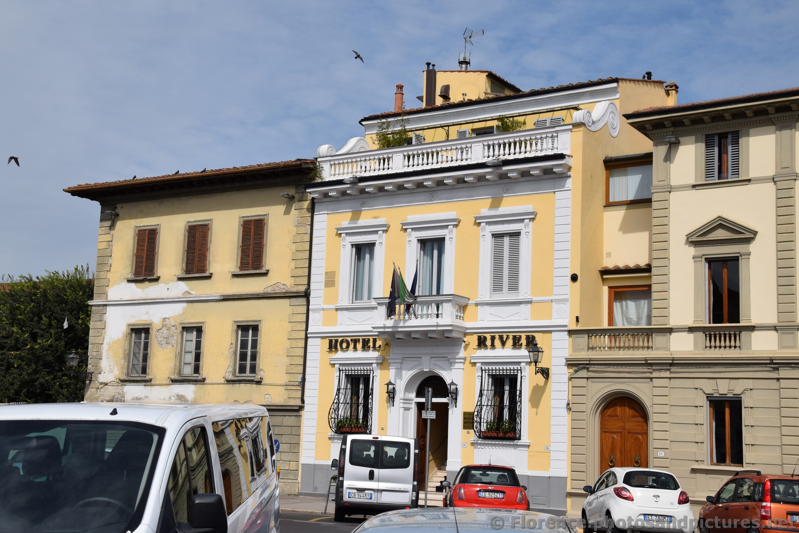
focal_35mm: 48
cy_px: 266
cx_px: 400
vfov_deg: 28.1
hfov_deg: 41.1
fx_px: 1065
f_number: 13
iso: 200
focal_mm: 32
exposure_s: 1/640
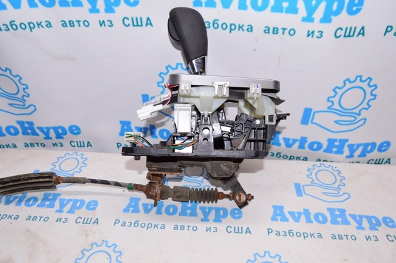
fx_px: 297
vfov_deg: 47.8
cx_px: 198
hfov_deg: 67.4
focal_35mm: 27
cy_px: 132
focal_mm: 18
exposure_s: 1/100
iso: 1600
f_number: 8
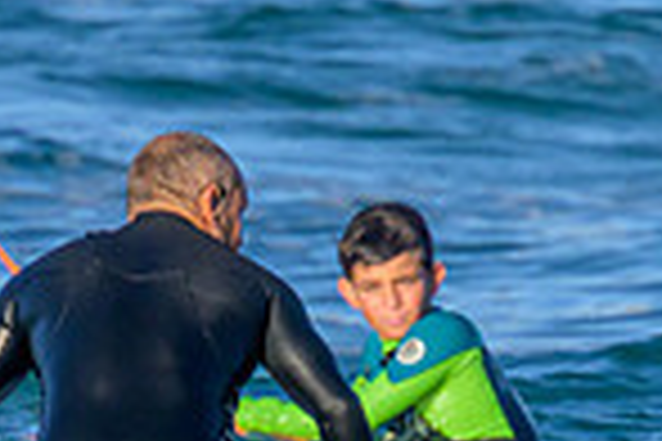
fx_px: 58215
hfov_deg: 0.7
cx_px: 239
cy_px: 632
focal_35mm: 3166
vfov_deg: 0.4
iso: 1800
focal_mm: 800
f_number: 11
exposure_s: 1/2000
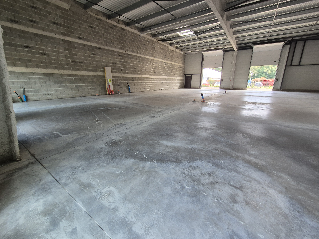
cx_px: 160
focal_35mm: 13
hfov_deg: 106.2
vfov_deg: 89.9
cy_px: 120
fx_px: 120
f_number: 2.2
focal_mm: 2.2
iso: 64
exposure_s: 1/50
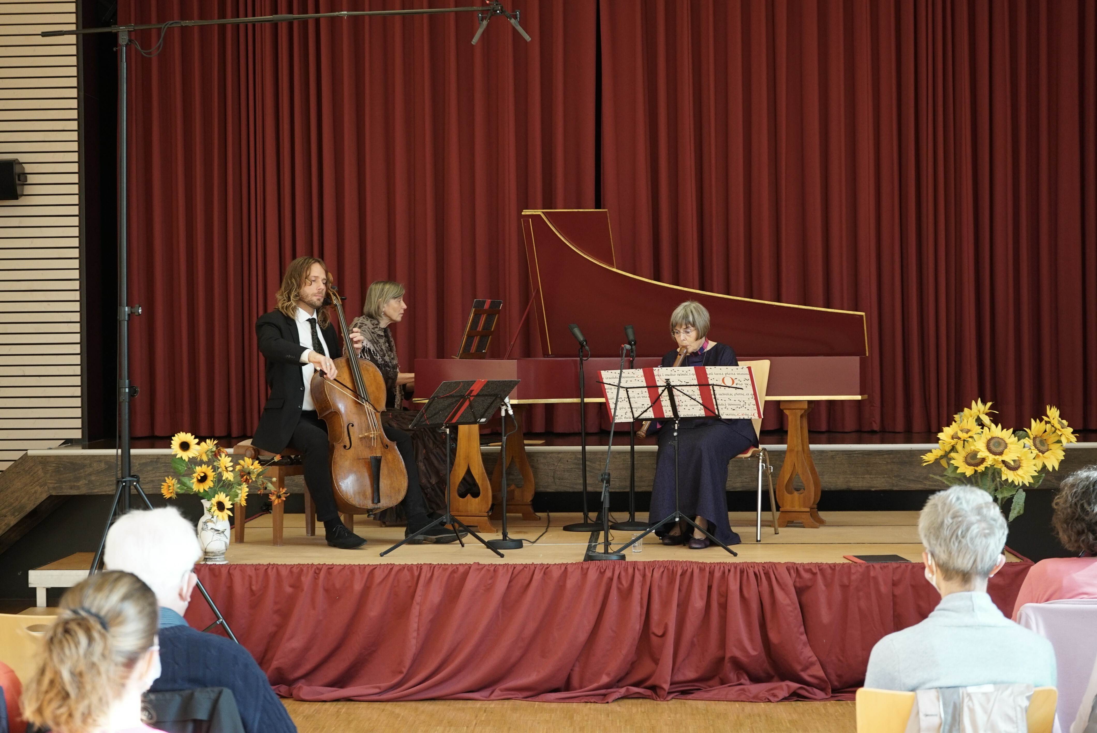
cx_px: 548
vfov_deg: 19.5
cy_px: 366
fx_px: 2134
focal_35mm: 70
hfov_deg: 28.8
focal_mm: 70
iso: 1250
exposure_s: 1/80
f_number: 6.3
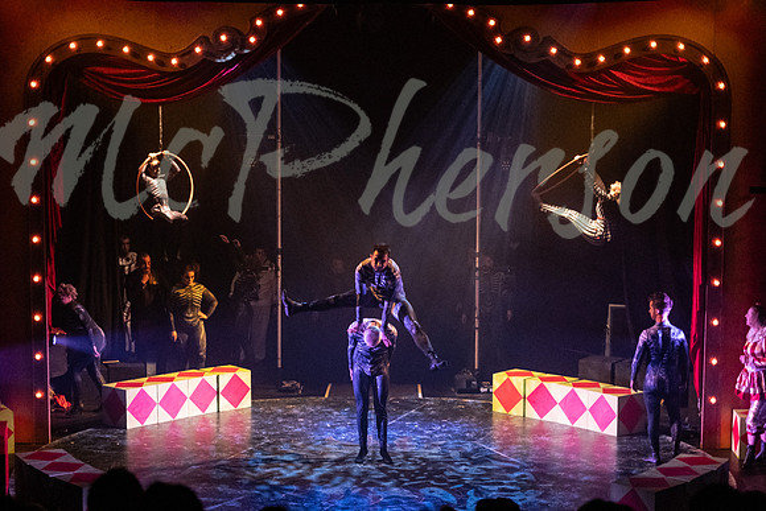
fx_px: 1406
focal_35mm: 66
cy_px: 274
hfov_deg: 30.5
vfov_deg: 20.6
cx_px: 339
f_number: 1.6
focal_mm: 35
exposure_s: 1/500
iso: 4000
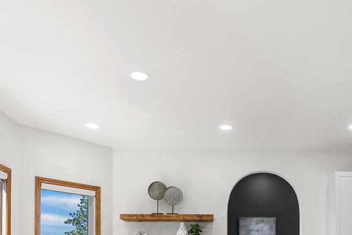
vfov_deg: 30.3
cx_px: 228
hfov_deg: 48.9
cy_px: 265
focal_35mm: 39
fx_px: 381
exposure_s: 1/5
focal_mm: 16
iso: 200
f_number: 8
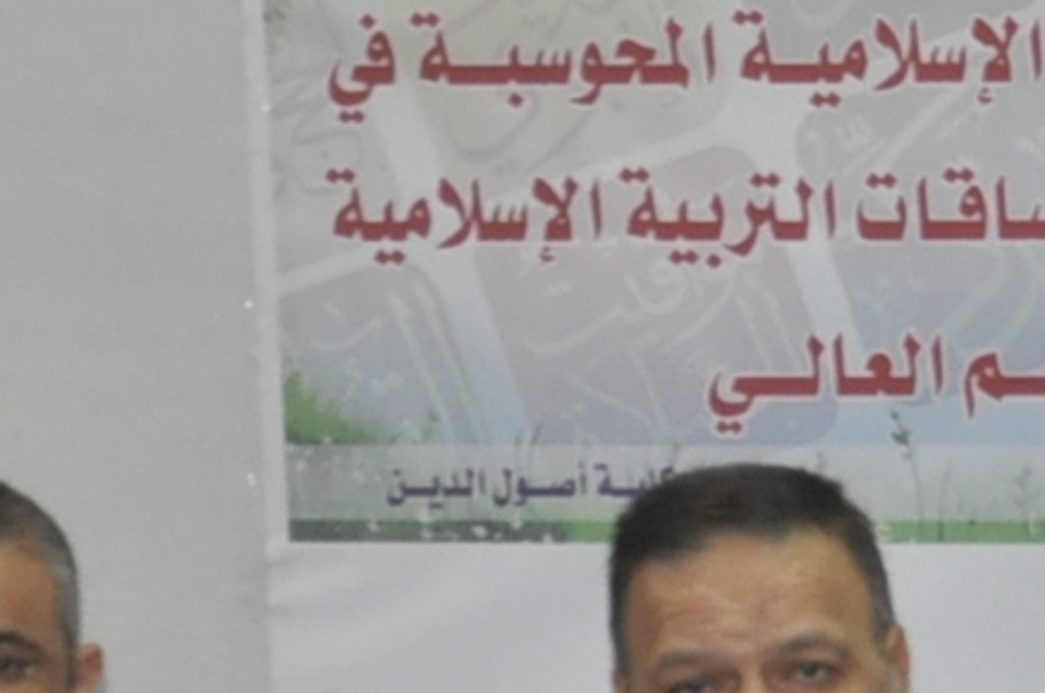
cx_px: 1368
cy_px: 1028
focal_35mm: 250
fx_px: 7246
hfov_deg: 8.1
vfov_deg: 5.4
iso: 800
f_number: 4.2
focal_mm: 34
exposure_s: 1/60
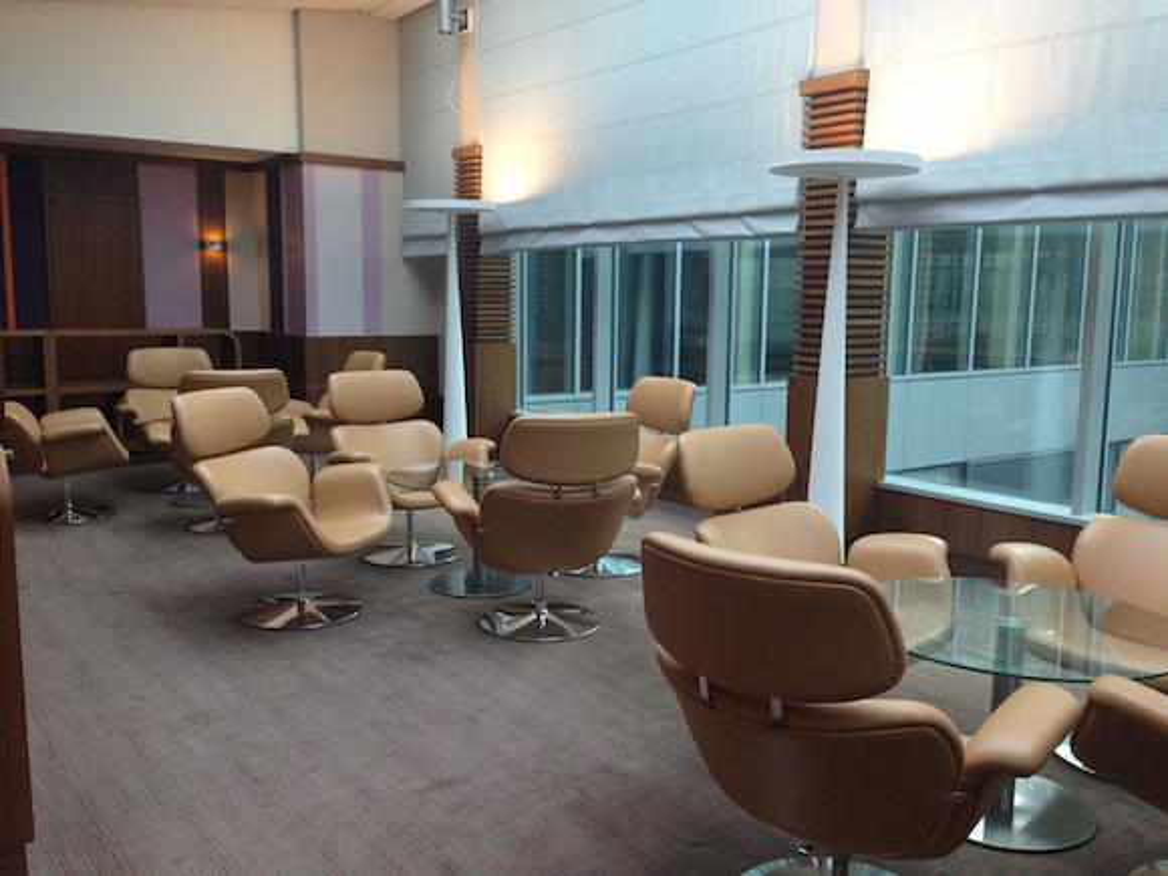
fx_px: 1113
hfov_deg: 55.4
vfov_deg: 42.9
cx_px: 584
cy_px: 438
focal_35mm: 33
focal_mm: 4.13
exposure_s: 1/120
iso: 100
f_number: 2.4
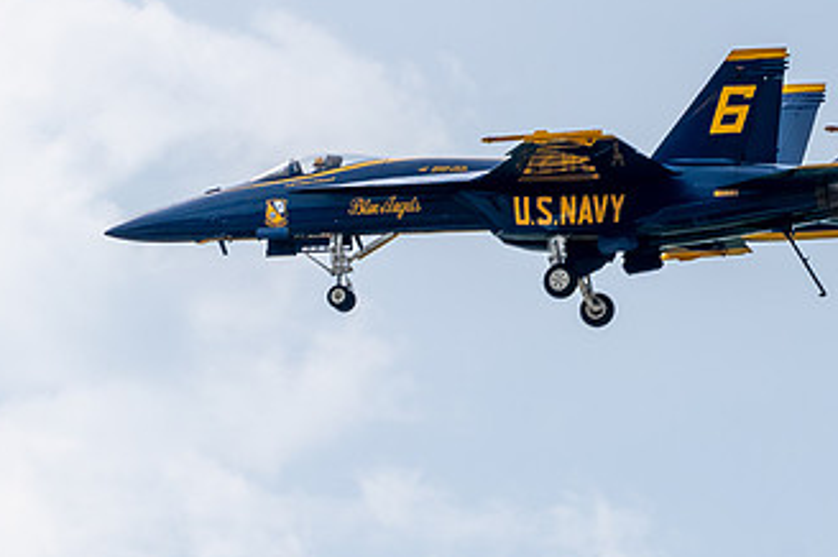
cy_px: 269
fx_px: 15580
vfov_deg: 2.0
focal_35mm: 670
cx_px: 1155
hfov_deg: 3.1
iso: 250
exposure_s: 1/2500
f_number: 9
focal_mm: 175
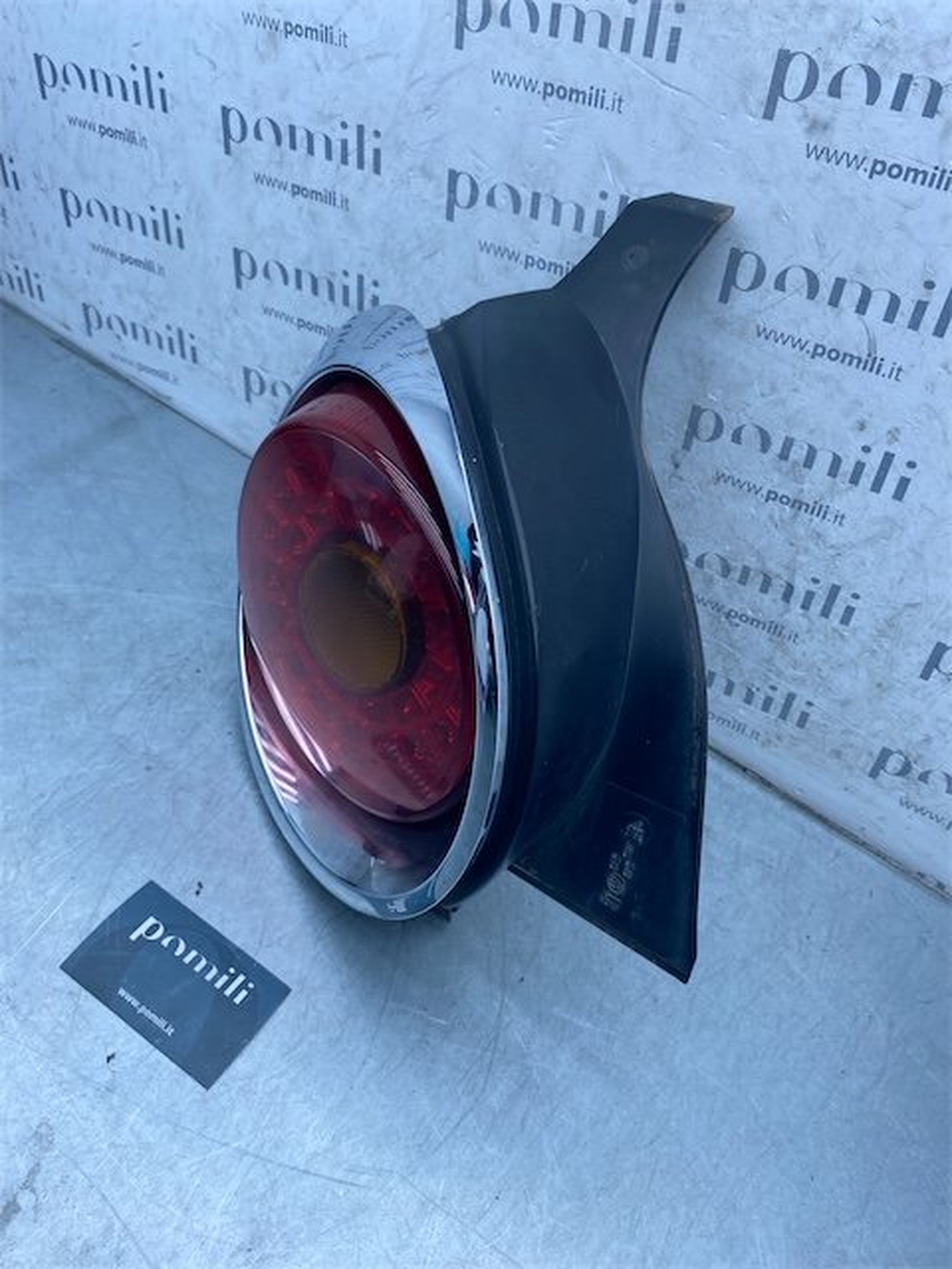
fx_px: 953
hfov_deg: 53.1
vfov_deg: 67.3
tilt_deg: -47.7
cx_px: 476
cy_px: 634
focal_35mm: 26
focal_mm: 4.25
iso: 32
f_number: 1.8
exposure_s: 1/728
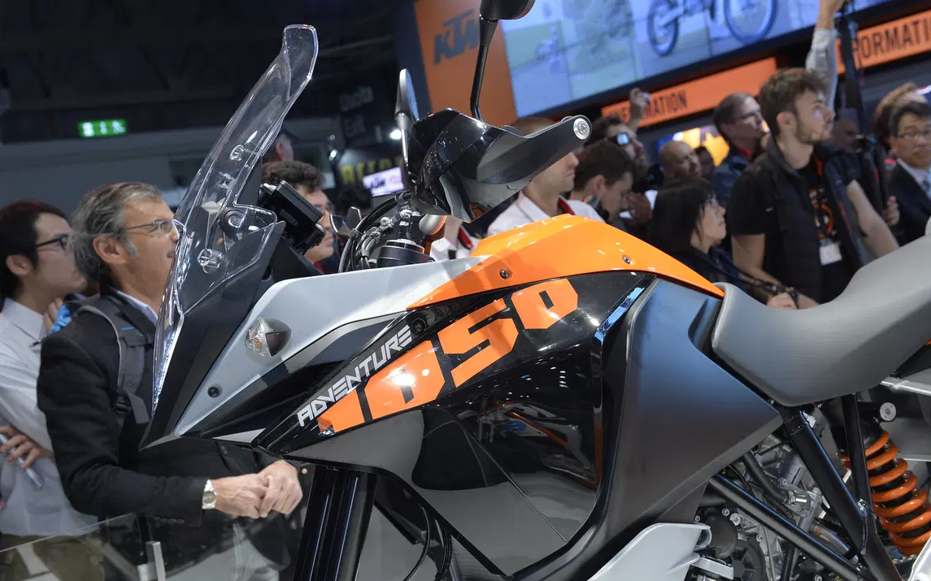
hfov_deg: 41.8
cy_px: 286
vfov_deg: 26.9
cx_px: 483
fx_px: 1218
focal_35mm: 48
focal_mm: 45
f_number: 6.3
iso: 1250
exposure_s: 1/160
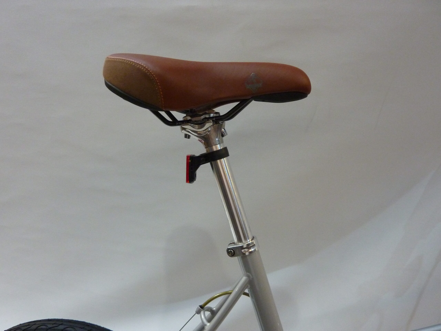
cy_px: 166
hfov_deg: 69.4
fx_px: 318
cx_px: 220
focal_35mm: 25
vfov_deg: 54.9
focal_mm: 4.1
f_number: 3.3
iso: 400
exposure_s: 1/25
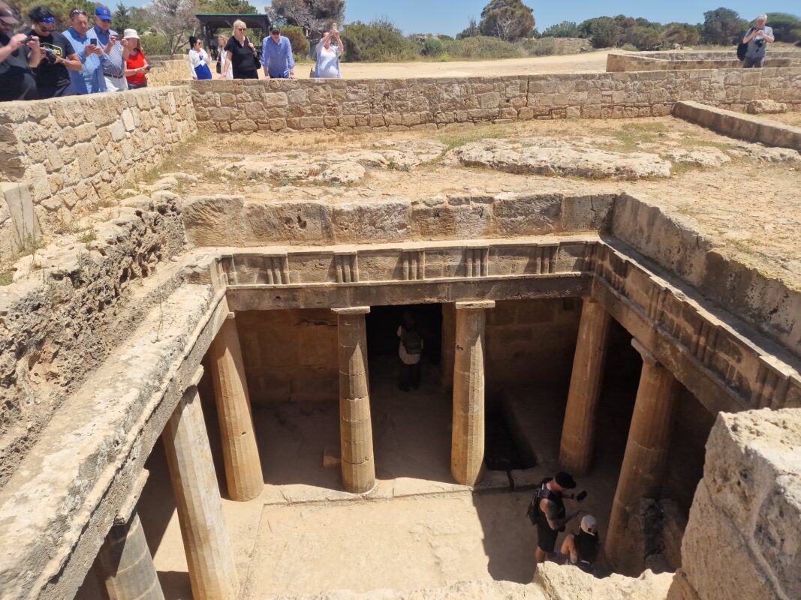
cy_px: 300
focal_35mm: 23
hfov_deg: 73.9
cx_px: 400
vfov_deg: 58.9
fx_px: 532
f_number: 1.8
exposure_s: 1/9804
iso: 50
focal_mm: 6.4
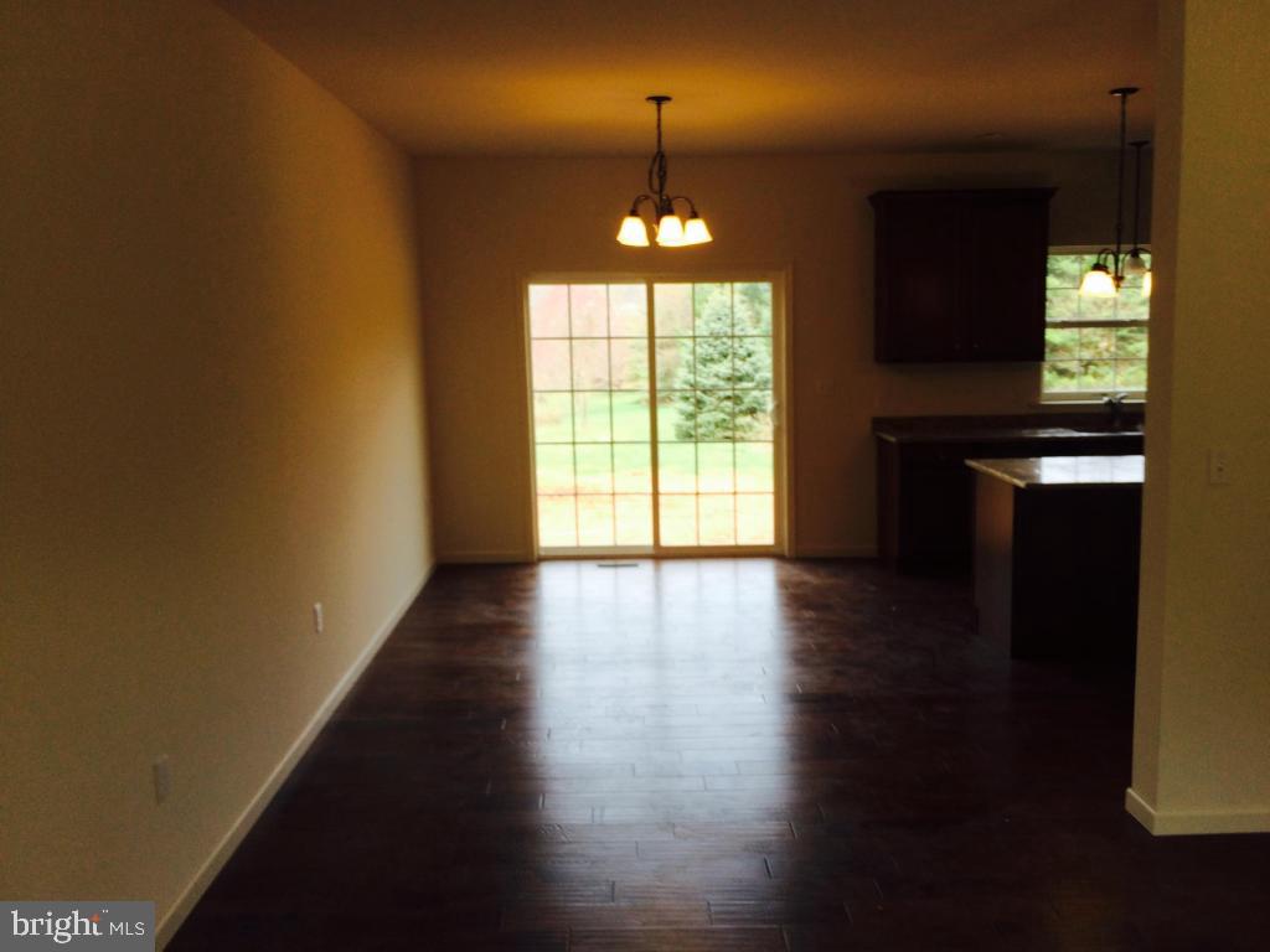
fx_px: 1064
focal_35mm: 29
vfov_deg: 48.2
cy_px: 476
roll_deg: +2.7
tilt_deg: -7.4
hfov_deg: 61.7
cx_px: 635
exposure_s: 1/187
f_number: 2.2
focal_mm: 4.15
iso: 32
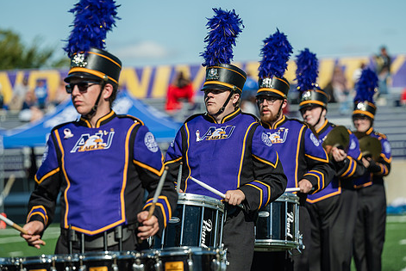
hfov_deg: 10.1
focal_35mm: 203
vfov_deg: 6.8
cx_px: 224
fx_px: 2291
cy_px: 148
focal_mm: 165
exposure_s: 1/1600
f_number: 3.5
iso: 100
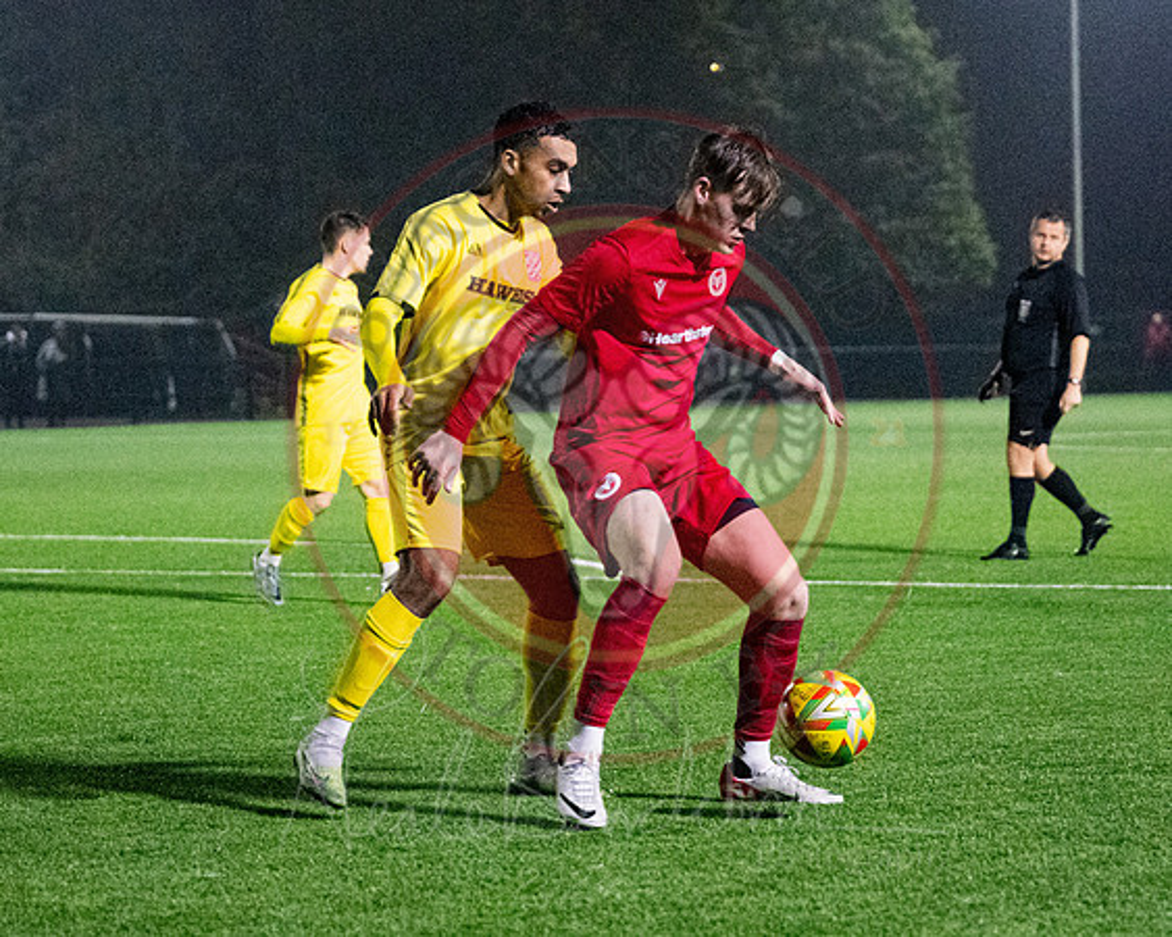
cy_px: 419
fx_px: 4733
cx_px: 591
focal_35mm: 136
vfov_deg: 11.3
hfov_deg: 14.1
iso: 8000
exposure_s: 1/1000
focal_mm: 70
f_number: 2.8
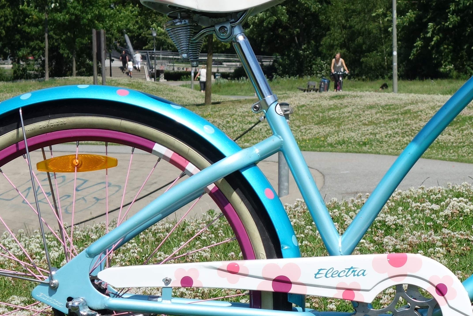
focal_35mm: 140
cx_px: 430
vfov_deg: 9.8
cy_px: 137
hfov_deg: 14.5
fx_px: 1839
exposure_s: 1/640
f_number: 5.6
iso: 125
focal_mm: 20.41
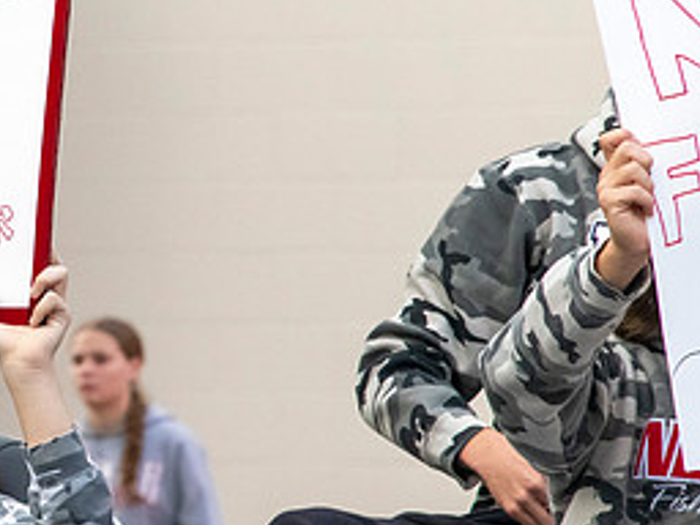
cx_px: -178
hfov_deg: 2.5
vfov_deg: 1.8
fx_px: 16258
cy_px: 223
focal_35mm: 804
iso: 3200
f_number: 11
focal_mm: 300
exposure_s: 1/1000
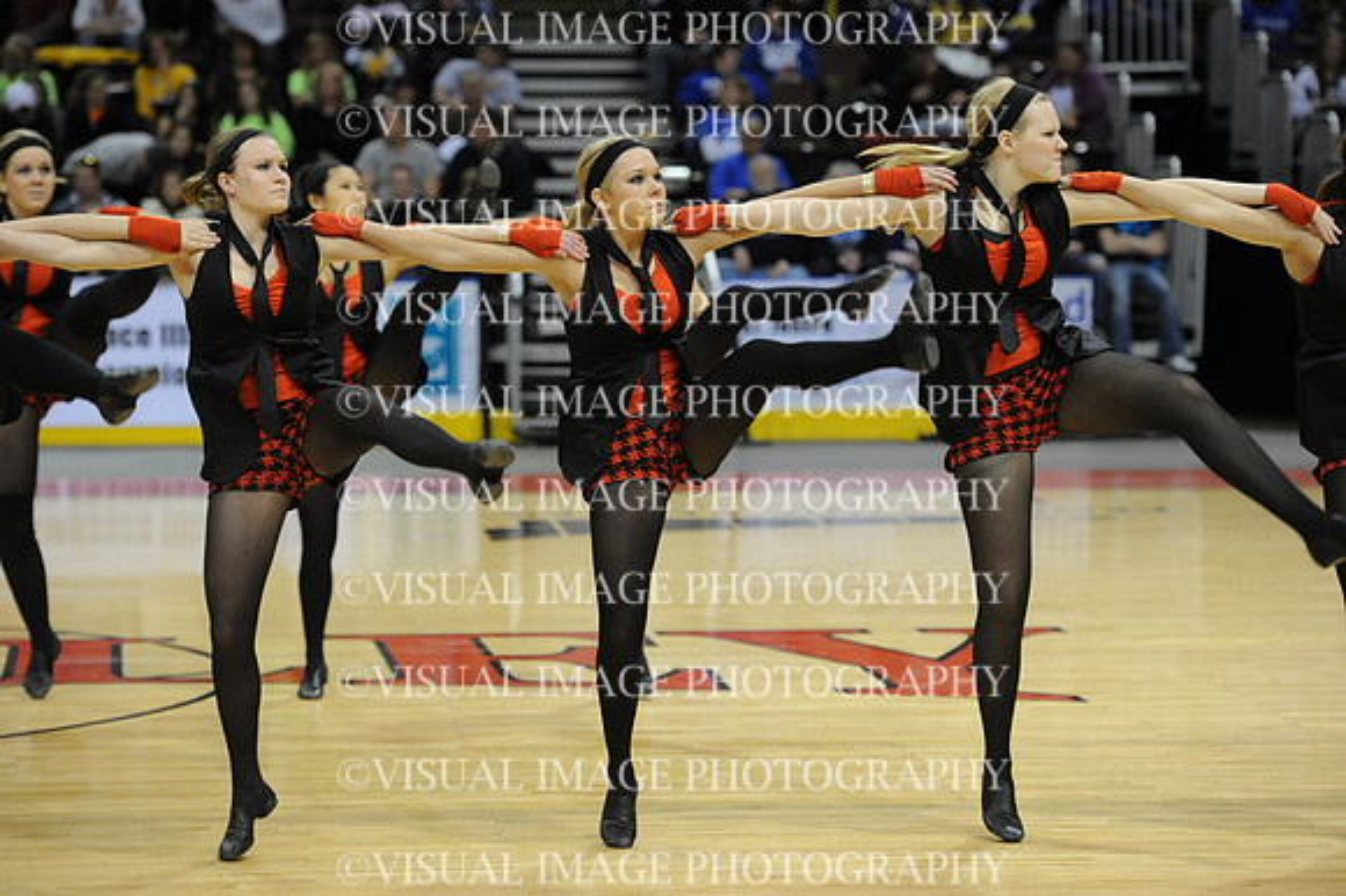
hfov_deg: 18.3
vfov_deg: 12.2
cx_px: 673
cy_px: 448
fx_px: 4185
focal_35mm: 112
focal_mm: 112
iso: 5000
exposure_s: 1/640
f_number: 3.2
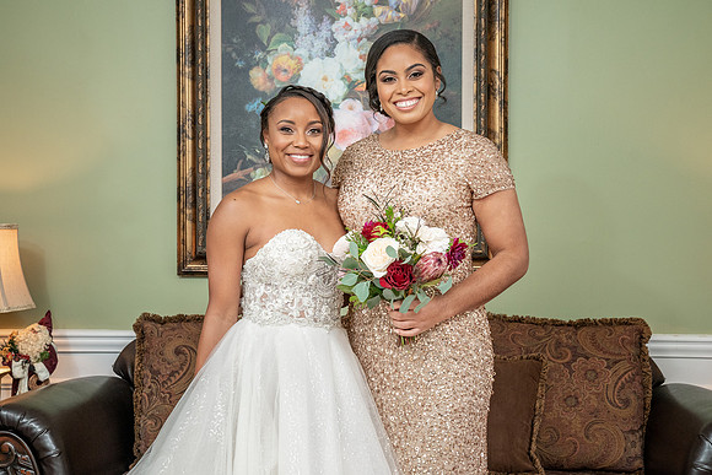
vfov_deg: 25.6
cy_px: 243
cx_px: 353
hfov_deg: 37.6
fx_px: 1046
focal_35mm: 53
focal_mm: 46
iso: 2000
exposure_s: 1/250
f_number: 5.6
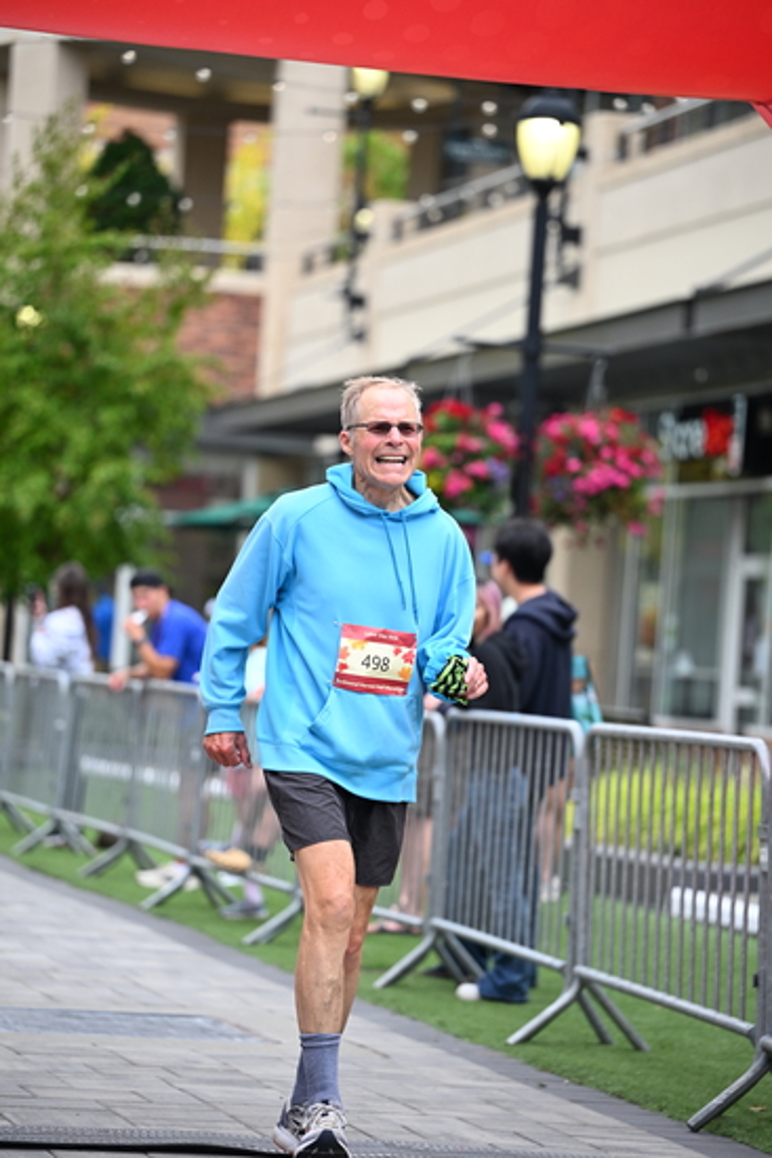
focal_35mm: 130
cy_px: 579
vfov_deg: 15.8
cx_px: 386
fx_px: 4179
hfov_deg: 10.6
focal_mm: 130
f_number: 2.8
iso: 640
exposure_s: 1/2000
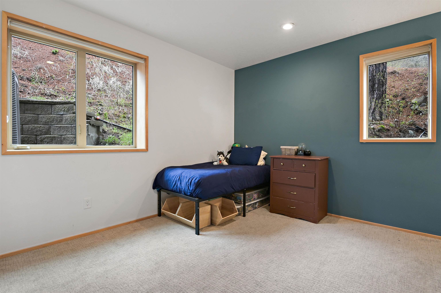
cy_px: 146
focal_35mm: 16
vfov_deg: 73.7
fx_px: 196
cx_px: 220
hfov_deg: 96.8
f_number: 8
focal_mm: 16
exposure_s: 1/8
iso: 400
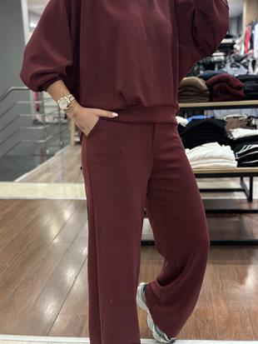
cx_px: 129
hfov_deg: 30.3
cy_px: 172
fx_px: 477
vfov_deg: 39.6
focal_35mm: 48
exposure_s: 1/50
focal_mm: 6.86
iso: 200
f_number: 1.78
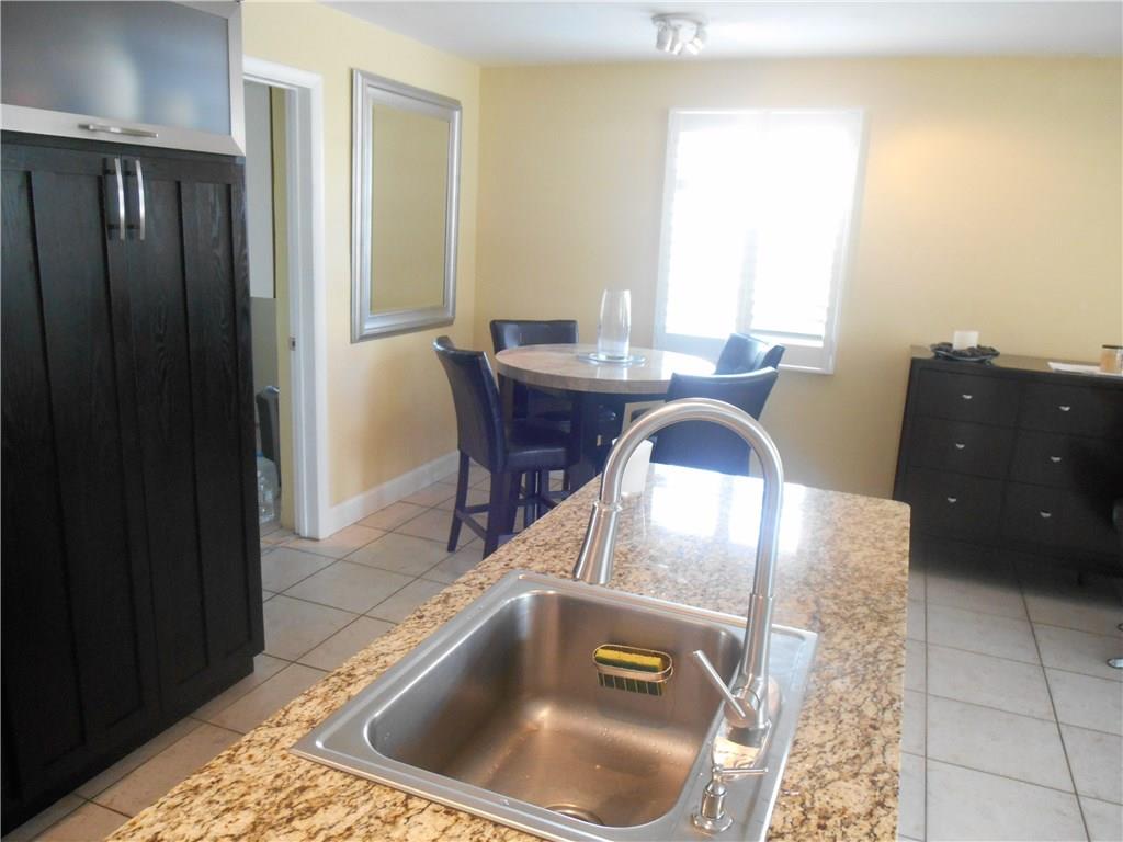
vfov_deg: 53.1
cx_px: 562
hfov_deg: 67.3
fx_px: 843
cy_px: 421
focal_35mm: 26
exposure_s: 1/30
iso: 400
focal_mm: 4.7
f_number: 3.4
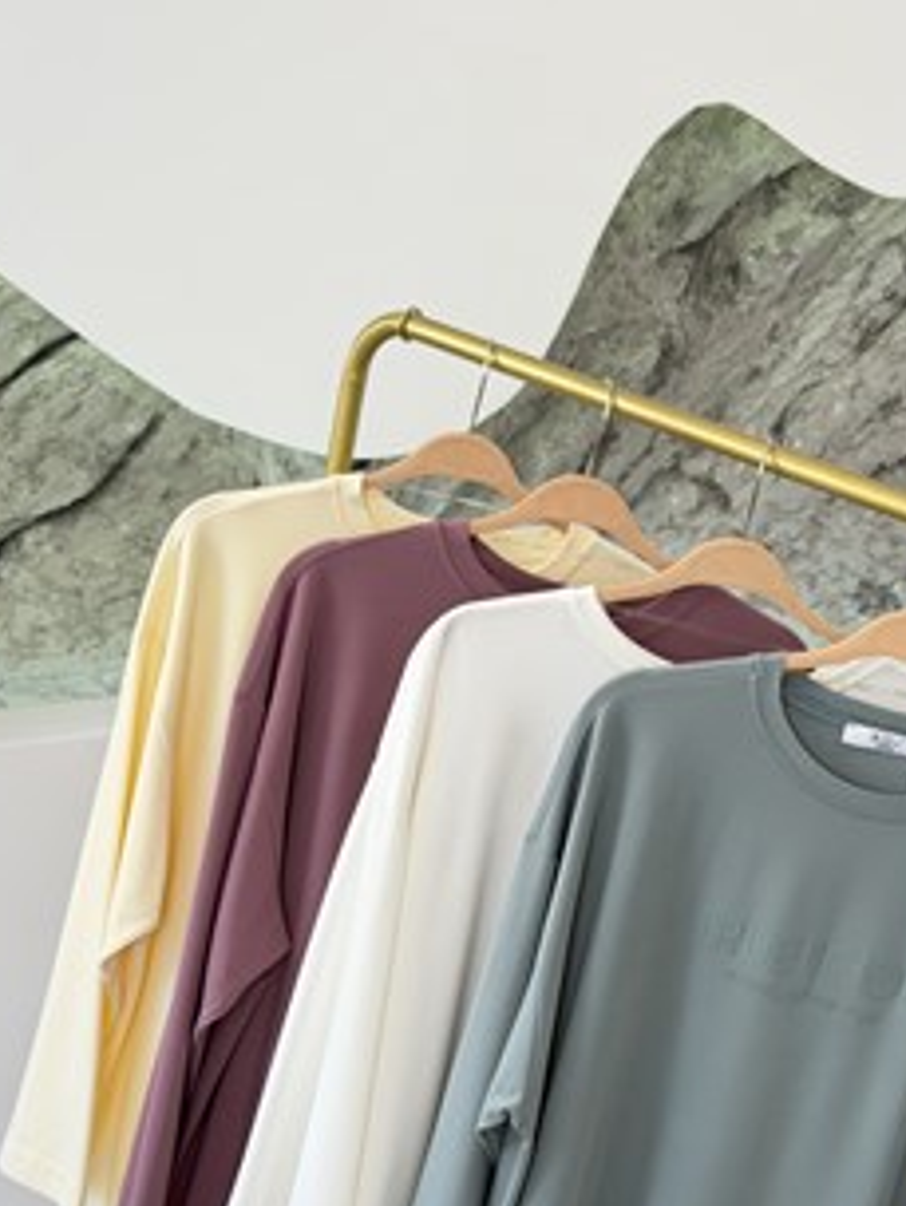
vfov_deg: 29.7
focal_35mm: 65
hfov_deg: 22.6
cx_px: 495
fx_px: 2267
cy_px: 769
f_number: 1.78
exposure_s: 1/121
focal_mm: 6.76
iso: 50
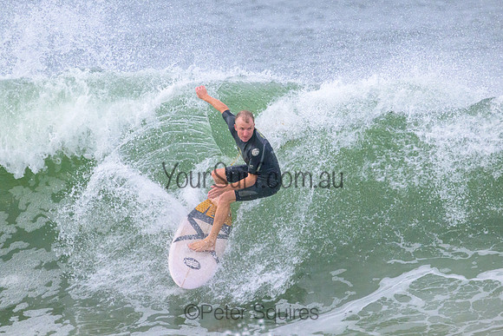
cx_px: 275
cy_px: 153
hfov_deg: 2.4
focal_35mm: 873
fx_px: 12207
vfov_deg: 1.6
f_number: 11
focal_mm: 800
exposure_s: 1/3200
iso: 4000
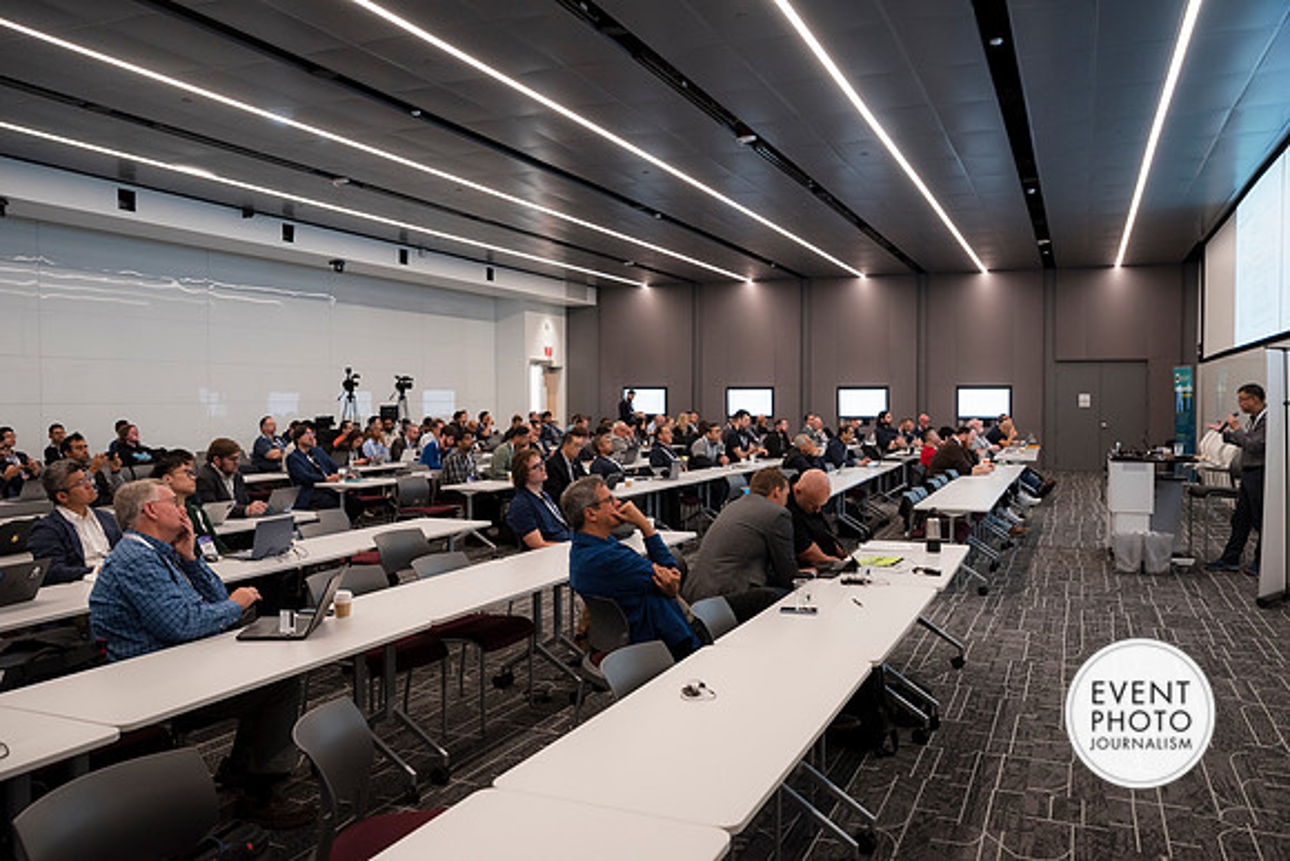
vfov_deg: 42.3
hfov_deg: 60.3
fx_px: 1111
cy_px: 430
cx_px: 645
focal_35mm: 31
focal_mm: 31
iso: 800
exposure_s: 1/80
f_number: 5
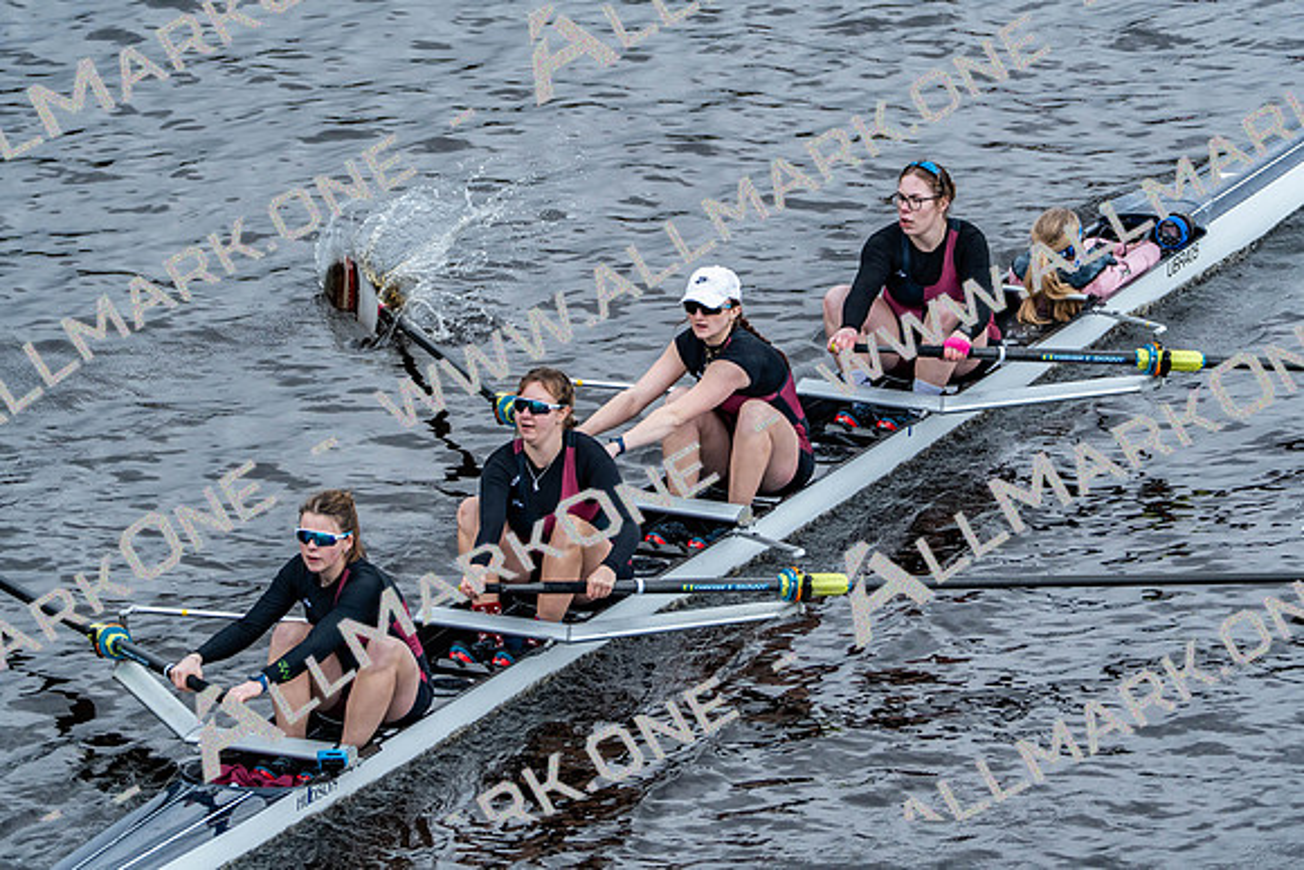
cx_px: 652
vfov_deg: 3.8
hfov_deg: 5.7
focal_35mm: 359
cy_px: 435
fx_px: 13006
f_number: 6.3
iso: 2000
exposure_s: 1/1000
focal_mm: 359
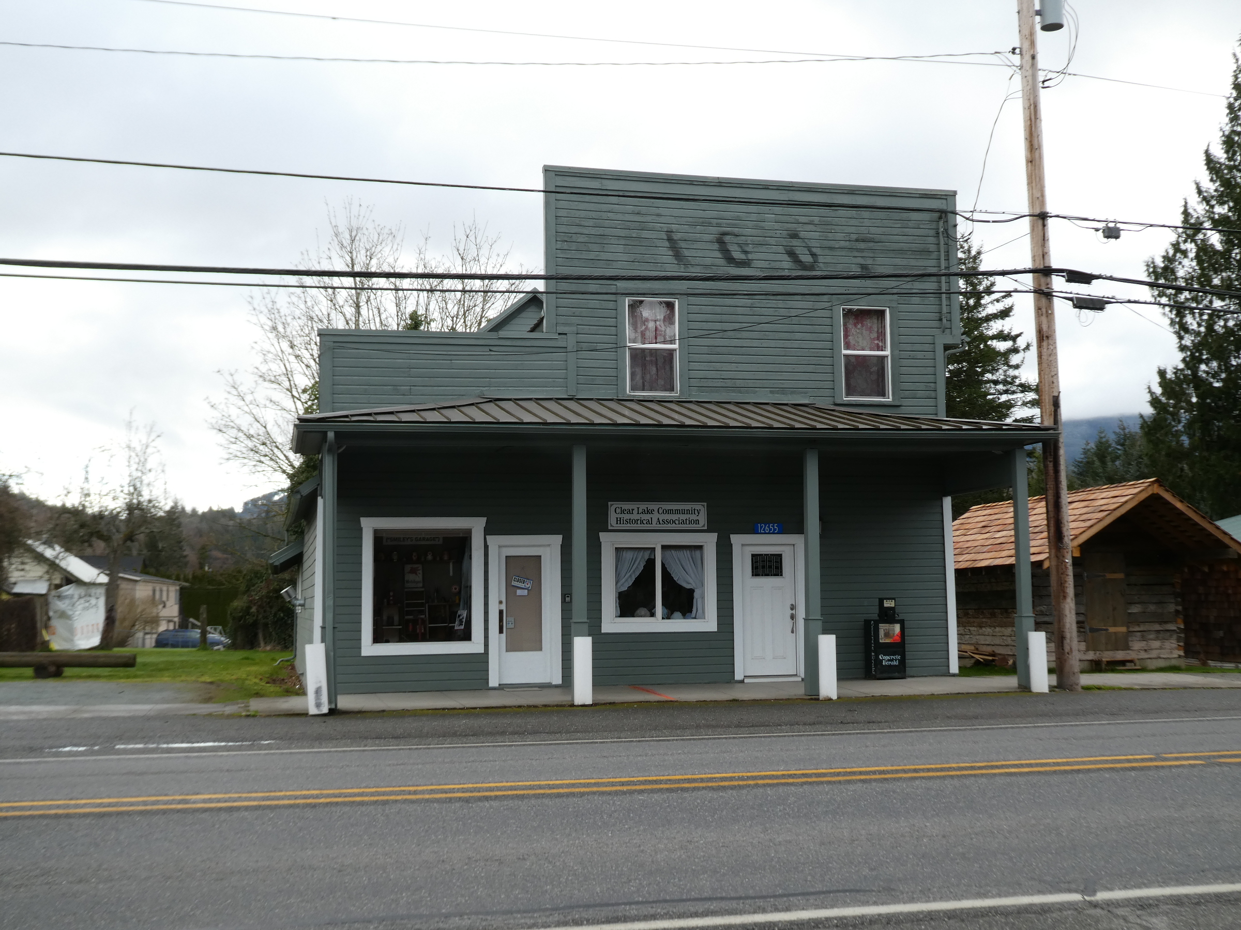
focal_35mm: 37
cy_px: 465
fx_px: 1326
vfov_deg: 38.7
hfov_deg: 50.1
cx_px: 620
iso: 80
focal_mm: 6.7
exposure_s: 1/125
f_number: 3.7
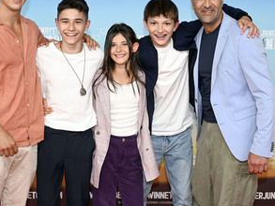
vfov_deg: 22.6
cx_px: 129
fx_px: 517
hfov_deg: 29.8
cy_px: 85
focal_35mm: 65
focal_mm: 44
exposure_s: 1/160
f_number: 6.3
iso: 640
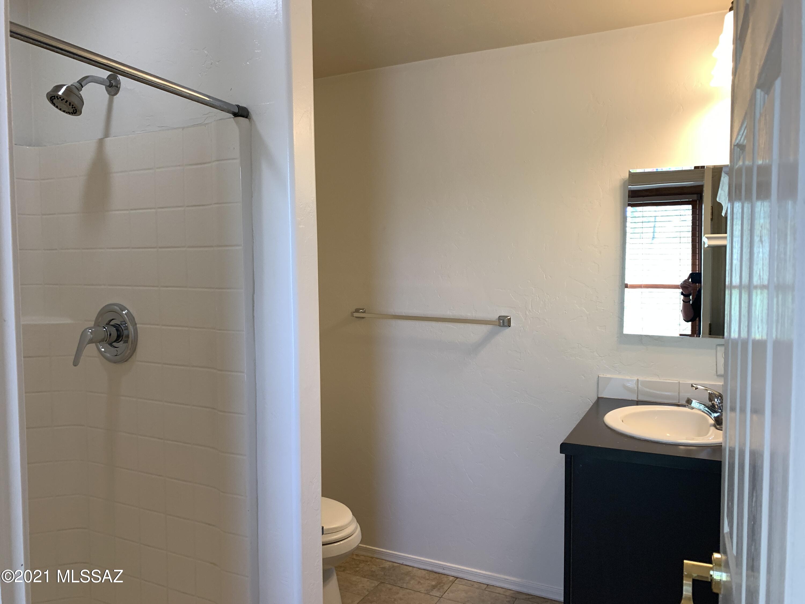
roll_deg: +1.2
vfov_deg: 53.1
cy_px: 302
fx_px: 605
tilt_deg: -3.6
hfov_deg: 67.3
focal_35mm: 26
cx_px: 402
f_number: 1.8
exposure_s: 1/93
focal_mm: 4.25
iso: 100
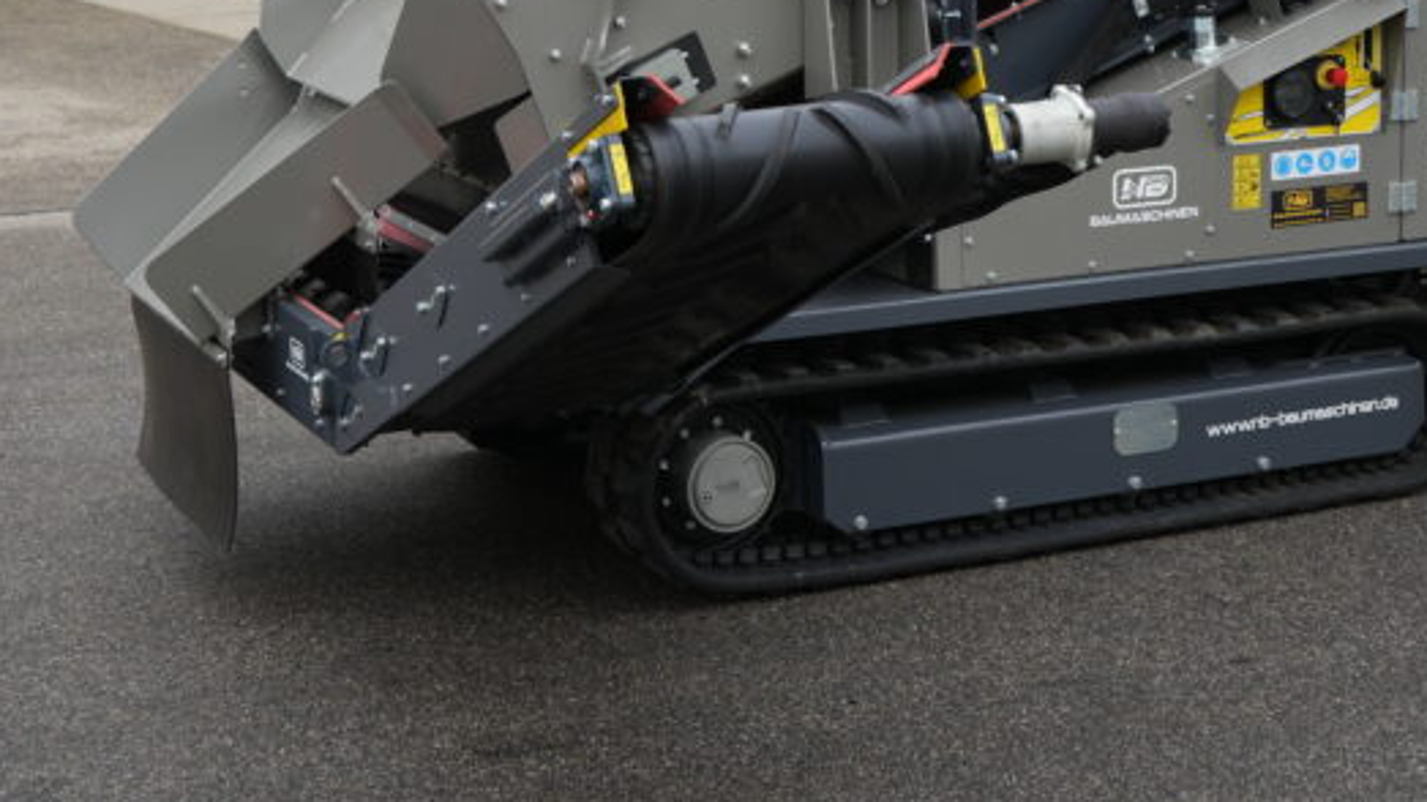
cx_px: 761
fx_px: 2951
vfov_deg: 15.1
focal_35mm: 78
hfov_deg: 27.2
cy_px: -67
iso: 100
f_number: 5
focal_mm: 38
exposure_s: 1/100
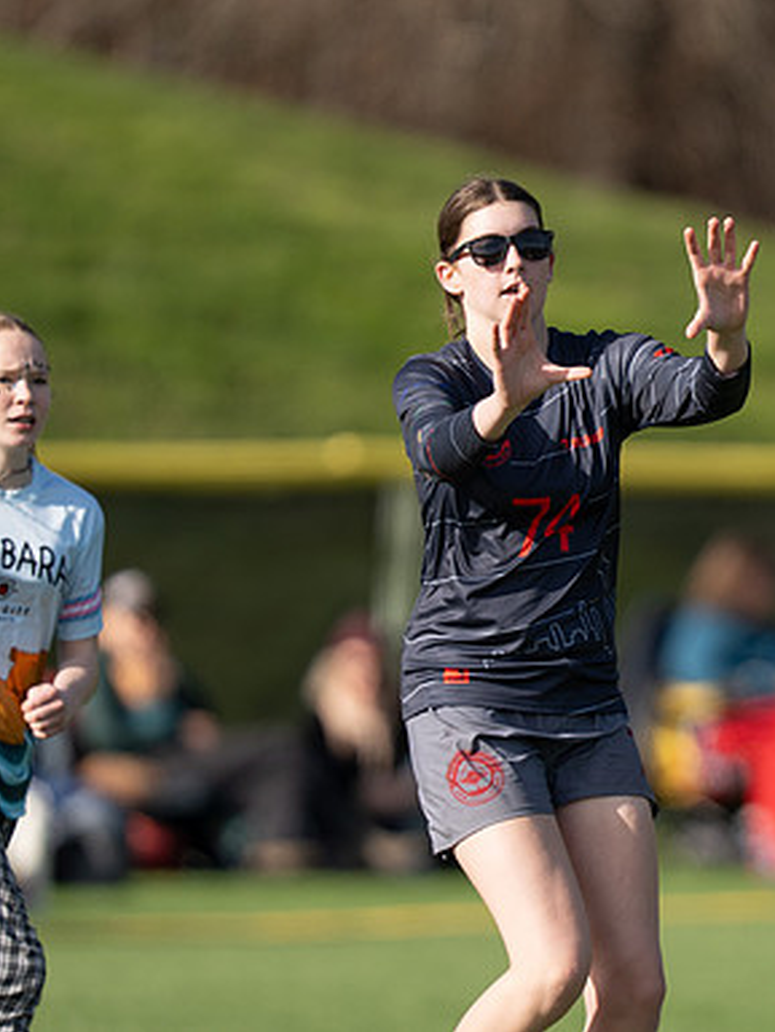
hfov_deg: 1.8
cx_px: 702
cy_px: 583
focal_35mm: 837
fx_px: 24972
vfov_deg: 2.4
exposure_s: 1/2000
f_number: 2.8
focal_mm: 400
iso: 160
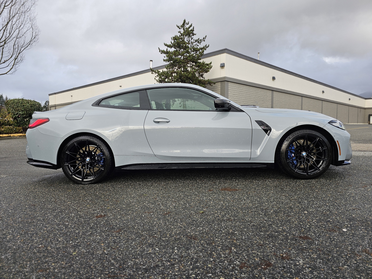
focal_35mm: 23
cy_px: 140
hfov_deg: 73.9
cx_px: 186
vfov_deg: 58.9
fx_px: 247
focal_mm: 6.3
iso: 10
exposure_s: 1/241
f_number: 1.7
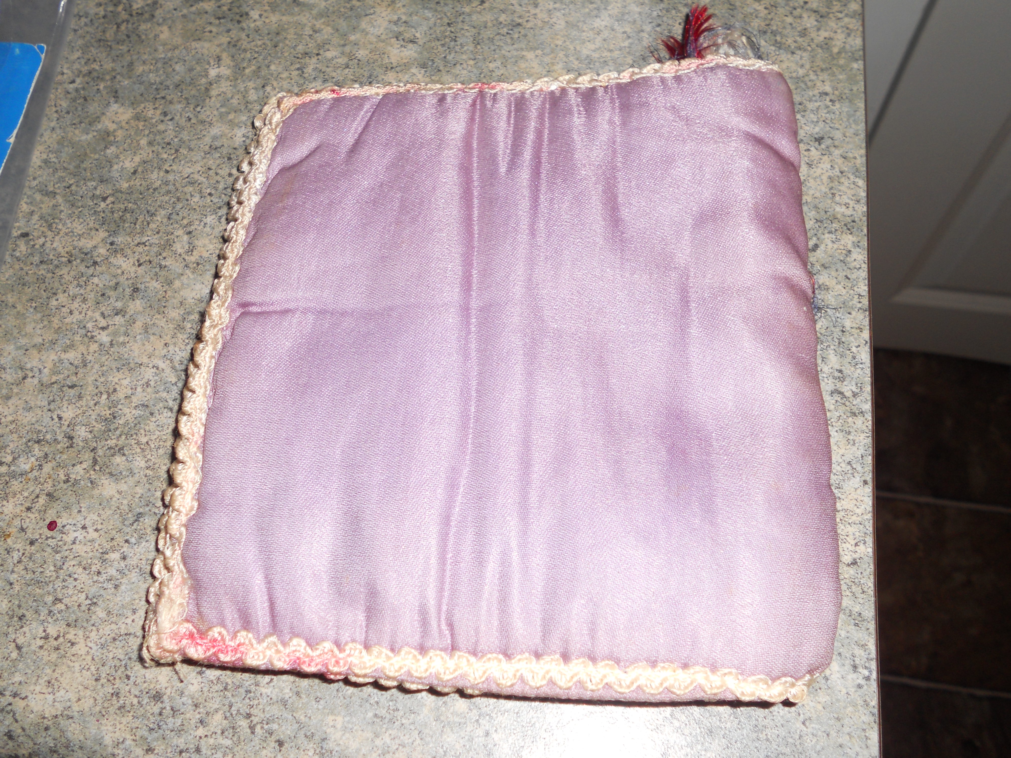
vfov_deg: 44.2
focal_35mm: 32
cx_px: 506
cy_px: 379
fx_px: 935
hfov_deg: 56.8
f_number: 3.5
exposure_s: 1/25
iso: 80
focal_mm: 5.8
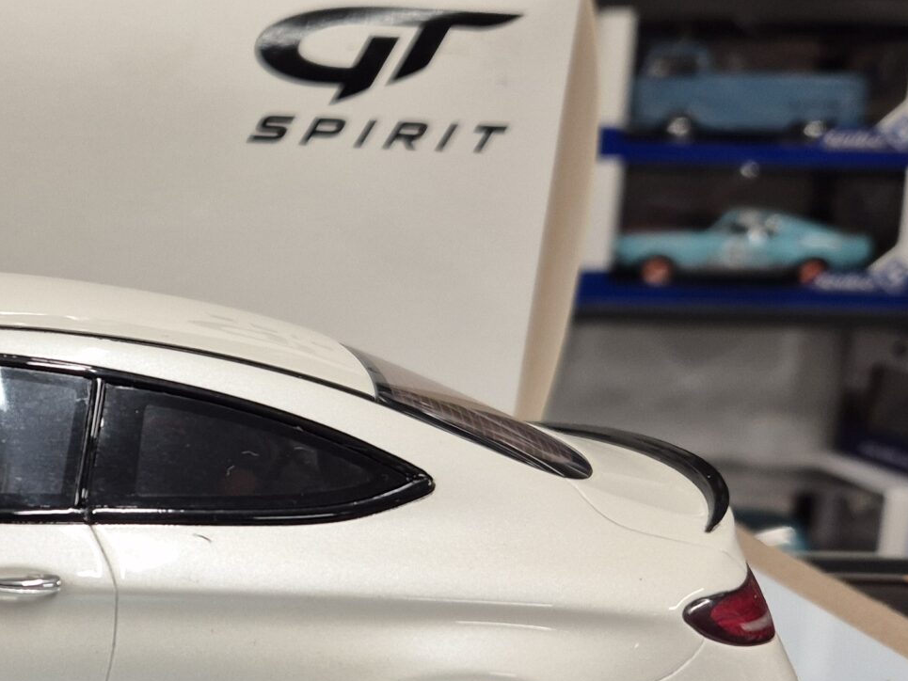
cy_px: 375
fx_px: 1600
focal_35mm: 61
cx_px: -151
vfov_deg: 24.0
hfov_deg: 28.1
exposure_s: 1/100
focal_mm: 5.4
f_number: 1.8
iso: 125
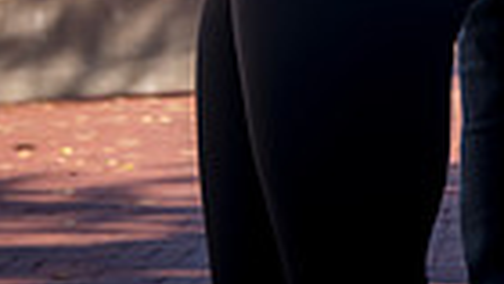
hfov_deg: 9.7
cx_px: 328
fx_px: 2969
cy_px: -510
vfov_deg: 5.2
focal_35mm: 222
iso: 640
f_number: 4.5
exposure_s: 1/640
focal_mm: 66
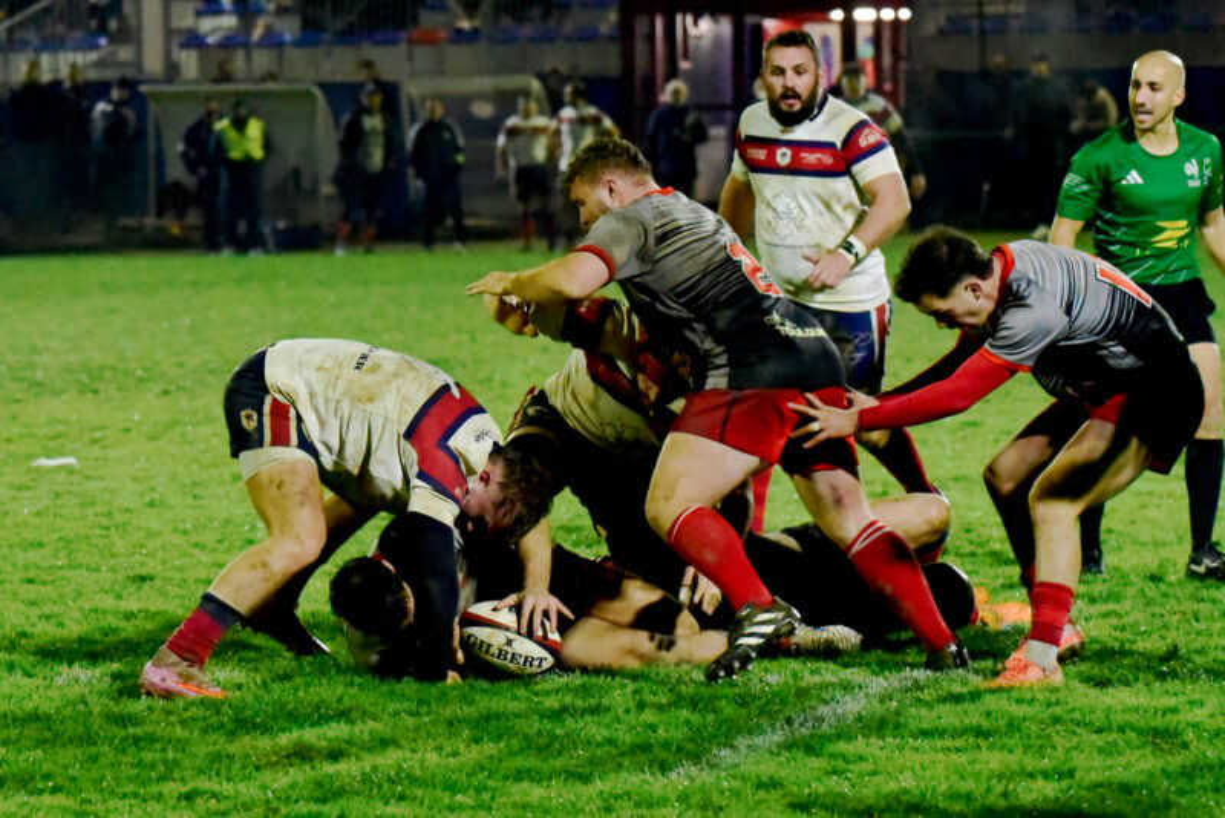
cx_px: 612
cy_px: 409
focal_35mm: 102
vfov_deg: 13.4
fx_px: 3472
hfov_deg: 20.0
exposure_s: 1/1000
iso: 10000
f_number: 3.5
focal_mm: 102
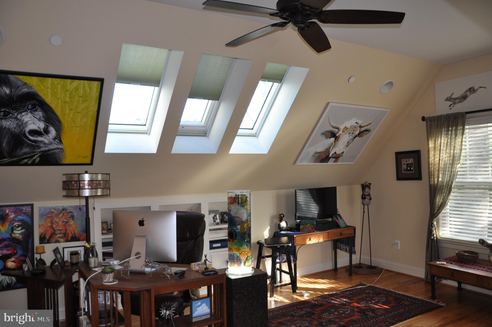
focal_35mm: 27
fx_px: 369
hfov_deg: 67.4
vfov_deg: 47.8
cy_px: 164
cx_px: 246
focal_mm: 18
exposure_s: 1/125
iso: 640
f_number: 3.5
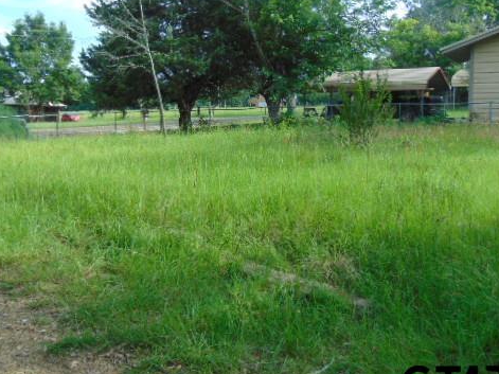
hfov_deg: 53.9
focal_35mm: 34
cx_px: 232
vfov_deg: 41.5
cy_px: 143
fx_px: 490
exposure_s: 1/500
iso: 80
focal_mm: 4.5
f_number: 3
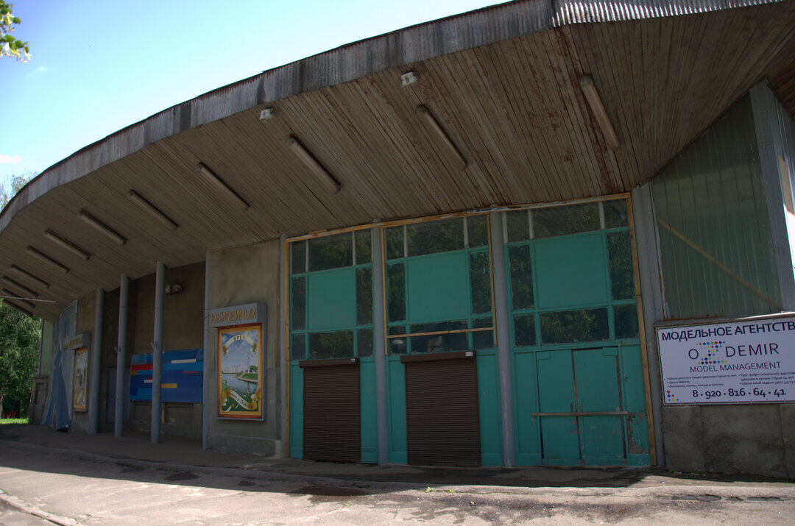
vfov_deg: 47.7
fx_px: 595
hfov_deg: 67.5
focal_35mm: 27
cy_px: 263
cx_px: 398
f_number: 4
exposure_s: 1/250
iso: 160
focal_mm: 18
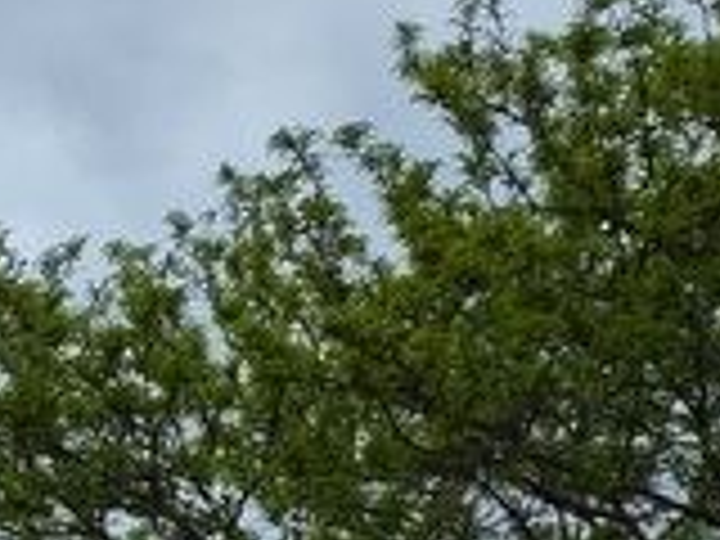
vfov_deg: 12.3
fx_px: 2392
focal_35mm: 115
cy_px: 814
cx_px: -918
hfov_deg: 13.4
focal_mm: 5.56
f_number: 1.8
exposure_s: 1/1042
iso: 100
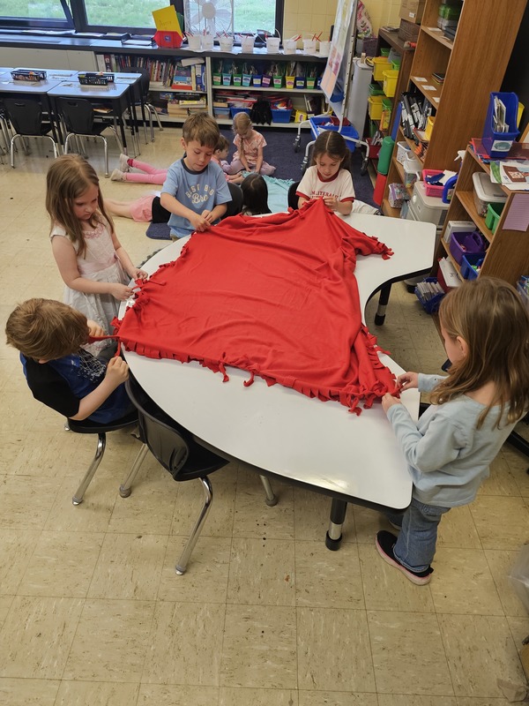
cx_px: 264
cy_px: 353
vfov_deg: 73.9
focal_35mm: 23
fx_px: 469
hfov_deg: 58.9
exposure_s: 1/120
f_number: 1.7
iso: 200
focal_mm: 6.3
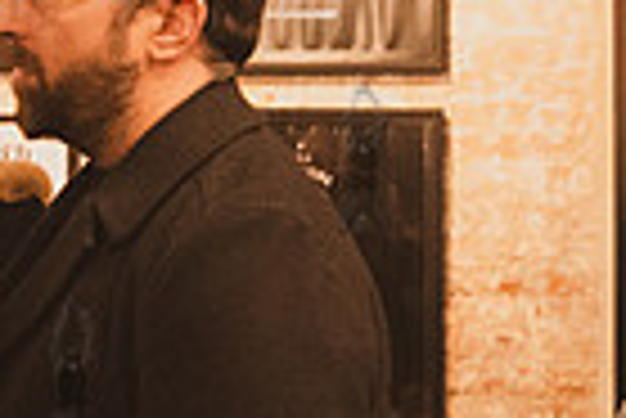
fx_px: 2750
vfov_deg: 8.7
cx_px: 1003
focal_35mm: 158
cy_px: 374
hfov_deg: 12.2
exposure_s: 1/125
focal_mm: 35
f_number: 3.5
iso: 8000
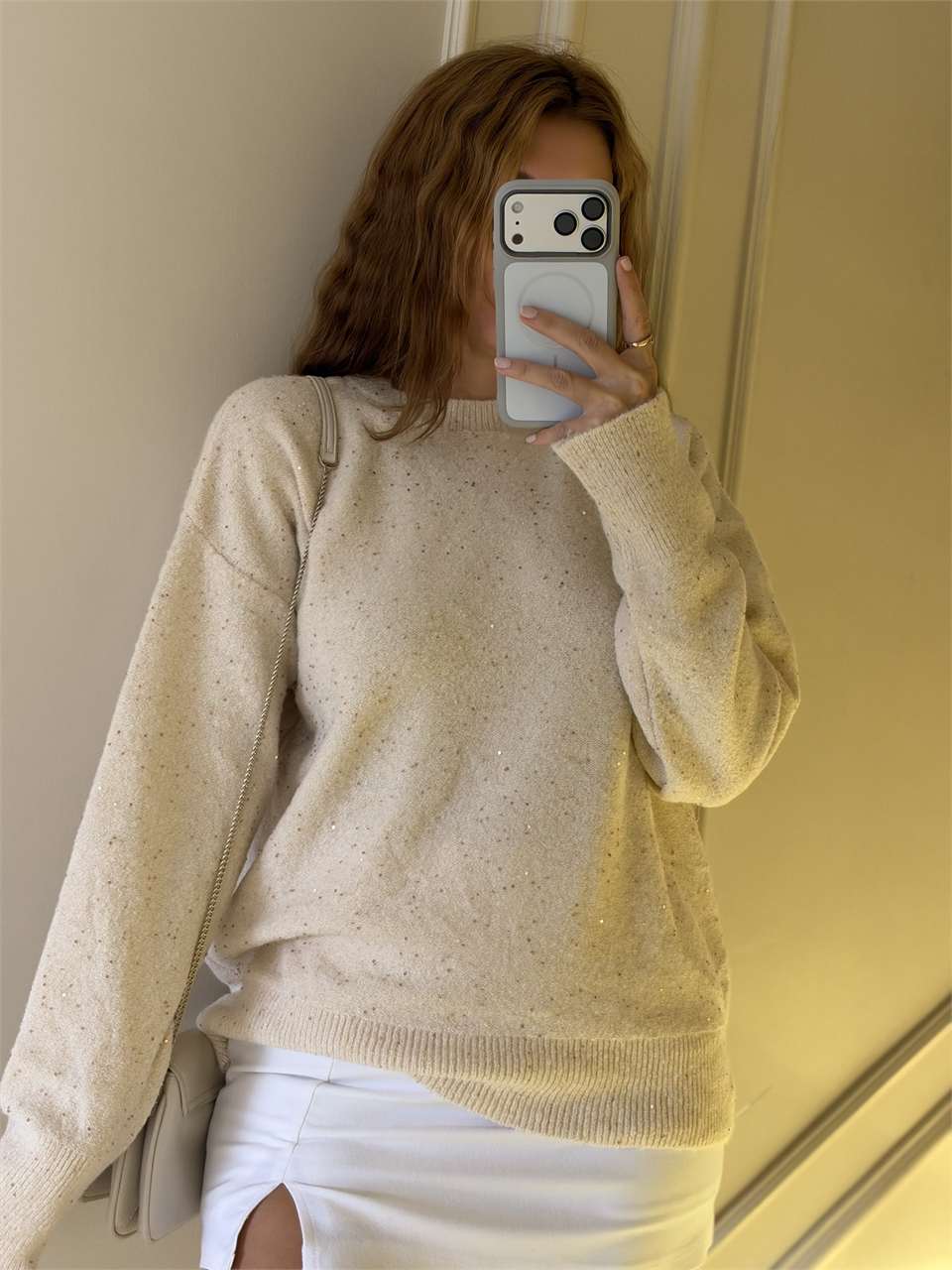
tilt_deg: -24.1
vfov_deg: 39.7
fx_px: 1760
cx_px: 476
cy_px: 635
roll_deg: -4.1
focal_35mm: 48
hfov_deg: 30.3
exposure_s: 1/118
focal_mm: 6.93
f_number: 1.8
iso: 500
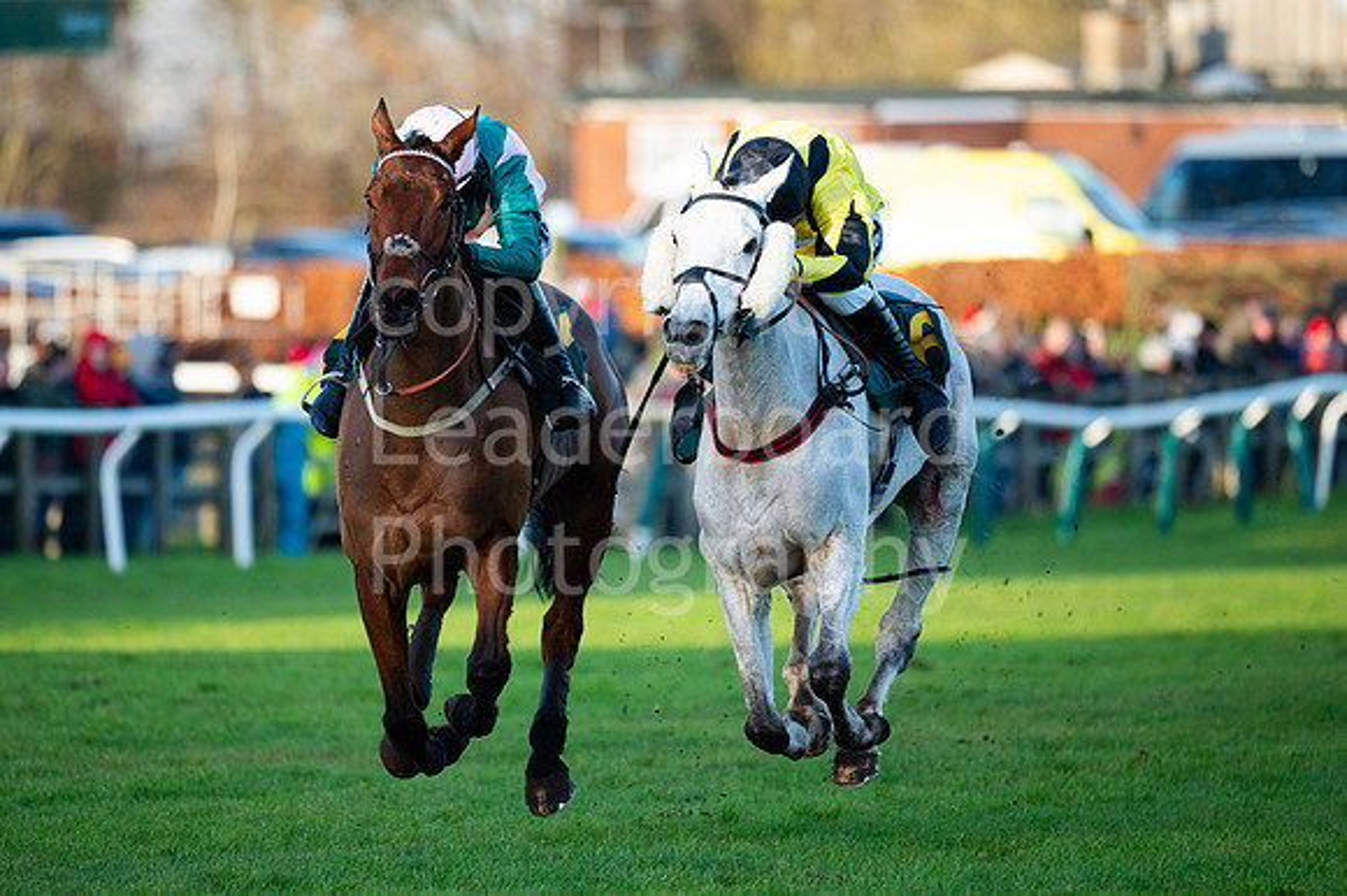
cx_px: 586
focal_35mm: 487
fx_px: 18224
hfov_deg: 4.2
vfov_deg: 2.8
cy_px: 456
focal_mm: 400
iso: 800
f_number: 4.5
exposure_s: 1/2500
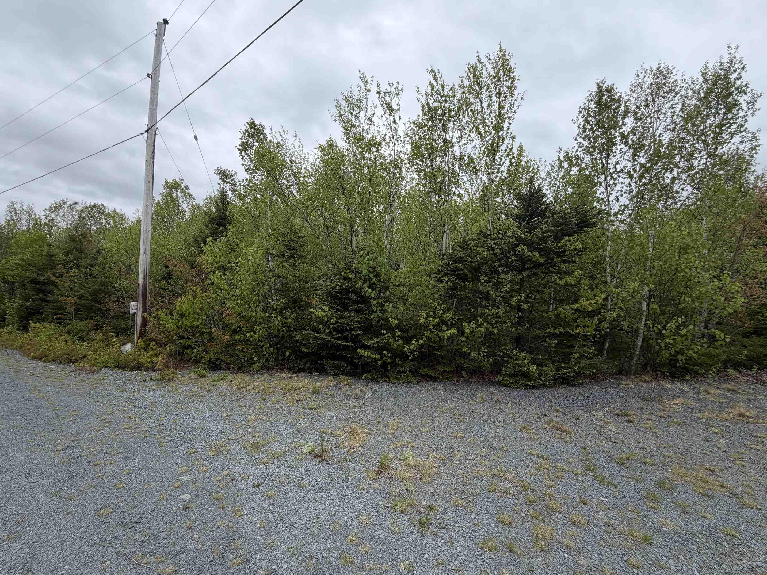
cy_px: 276
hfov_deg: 98.2
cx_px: 379
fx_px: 332
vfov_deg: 81.7
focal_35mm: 15
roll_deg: +1.0
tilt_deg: +1.8
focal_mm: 2.22
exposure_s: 1/770
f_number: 2.2
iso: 32
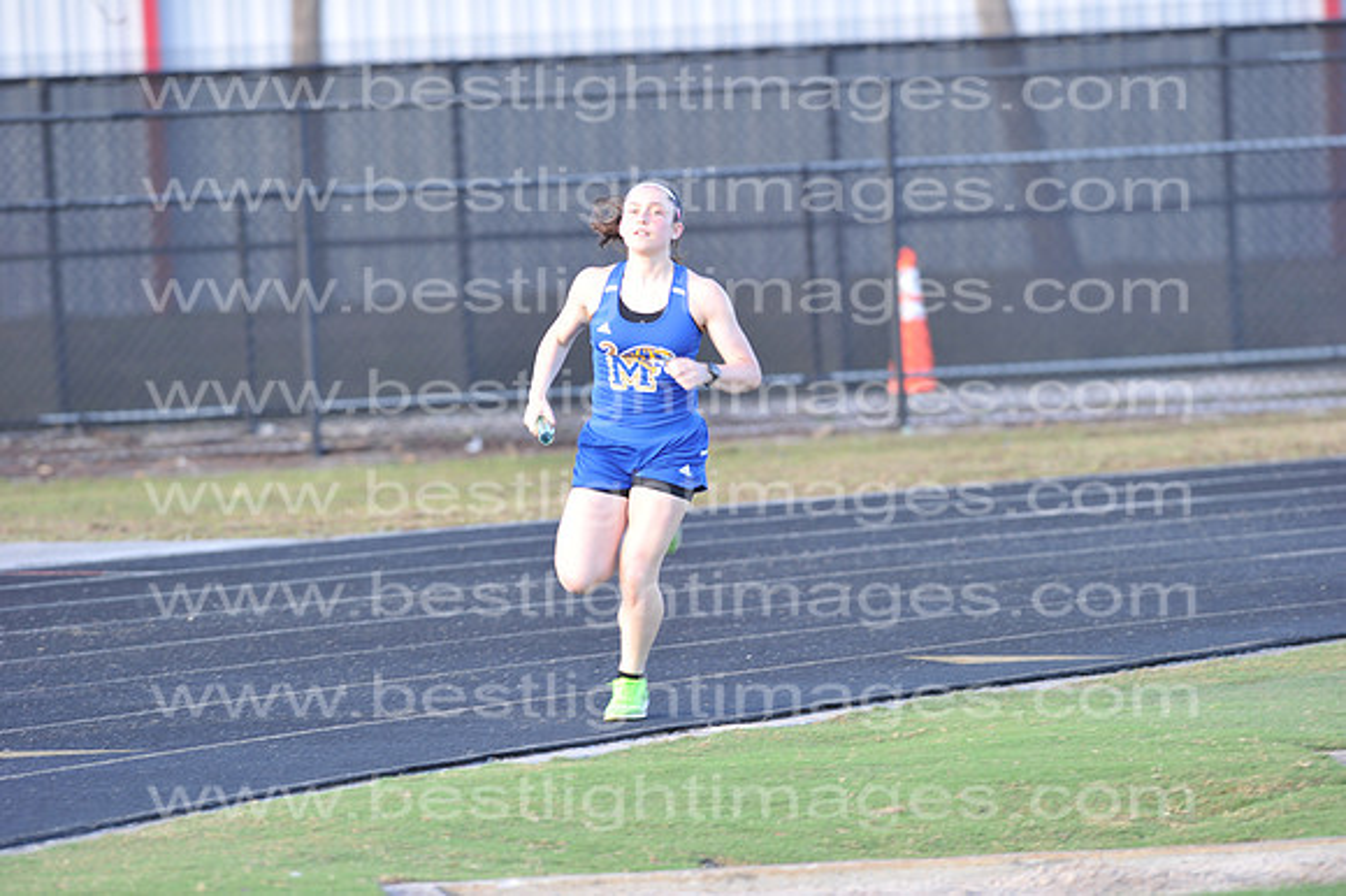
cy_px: 448
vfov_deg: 4.6
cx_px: 673
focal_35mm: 300
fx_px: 11210
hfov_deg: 6.9
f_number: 4.5
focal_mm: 300
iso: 320
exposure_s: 1/200
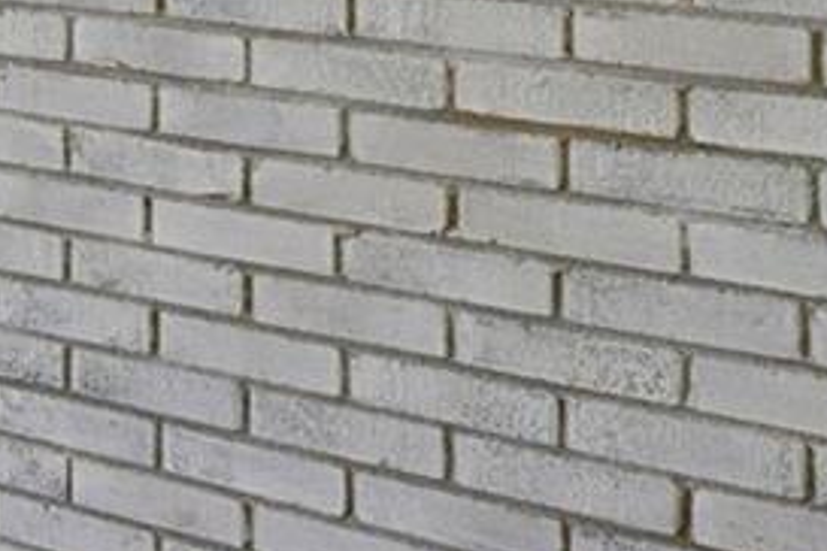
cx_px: -1127
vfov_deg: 12.4
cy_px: -295
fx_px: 2412
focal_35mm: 105
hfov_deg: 14.0
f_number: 8
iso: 100
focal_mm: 14
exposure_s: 1/160
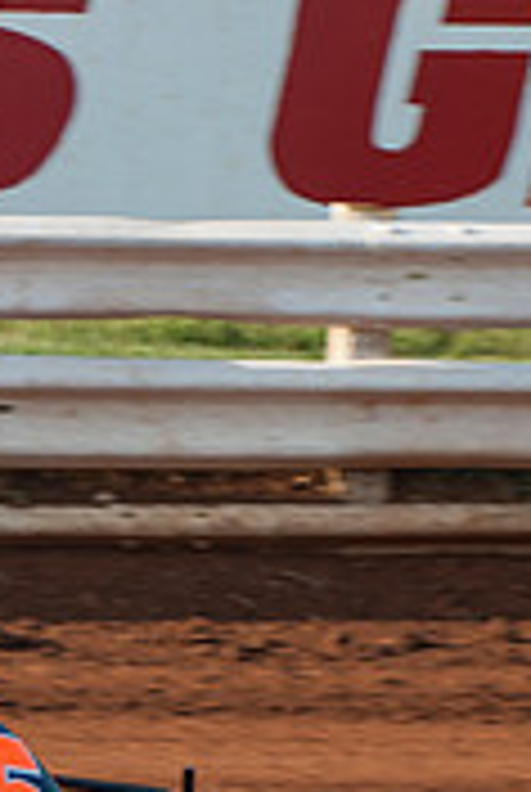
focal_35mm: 494
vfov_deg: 4.2
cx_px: -670
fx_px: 10886
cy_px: 580
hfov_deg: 2.8
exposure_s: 1/400
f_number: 4
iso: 100
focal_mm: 100
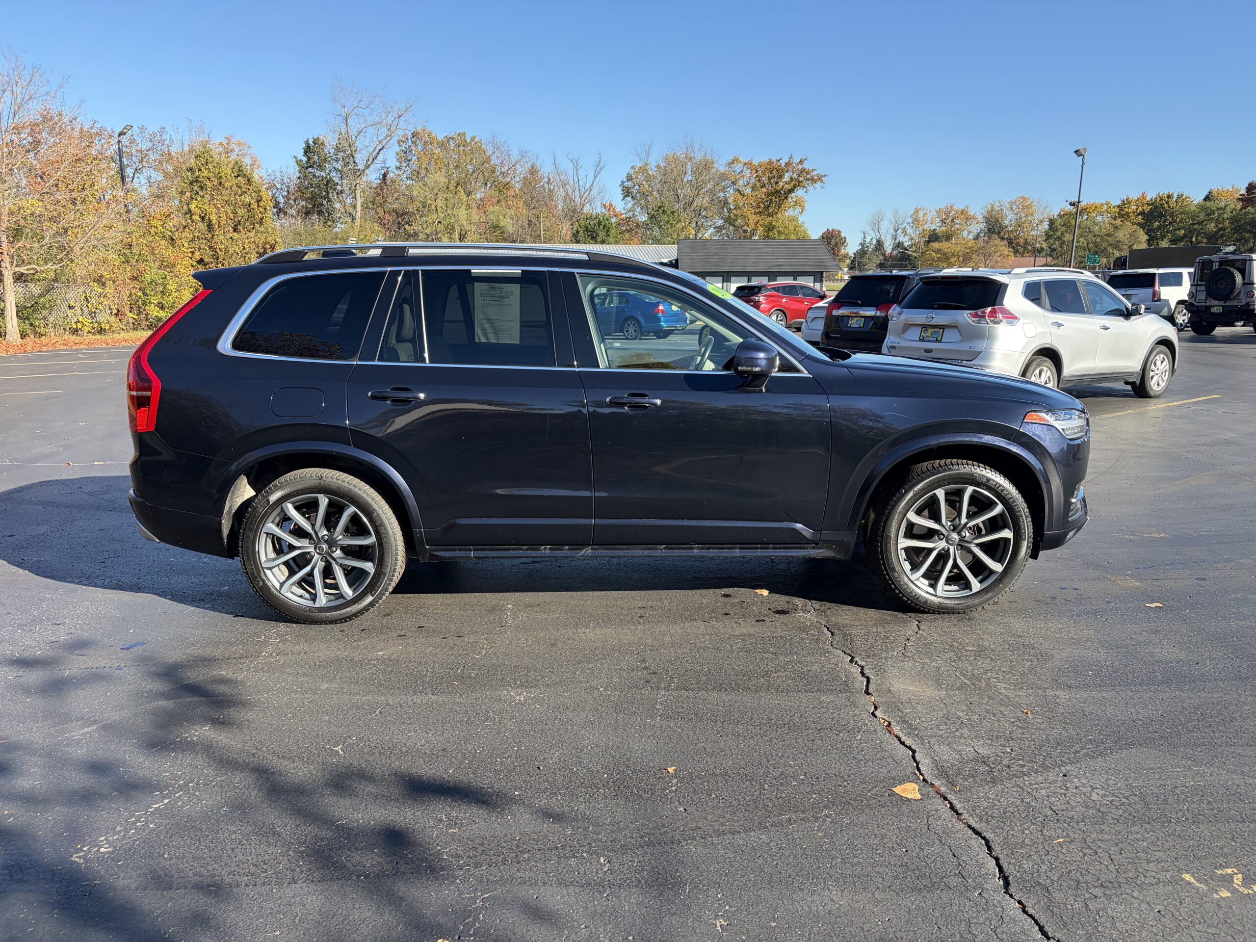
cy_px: 471
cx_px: 628
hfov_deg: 67.3
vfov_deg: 53.1
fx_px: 943
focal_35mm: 26
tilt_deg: -9.0
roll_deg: +0.6
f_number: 1.6
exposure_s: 1/1420
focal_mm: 5.96
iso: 64
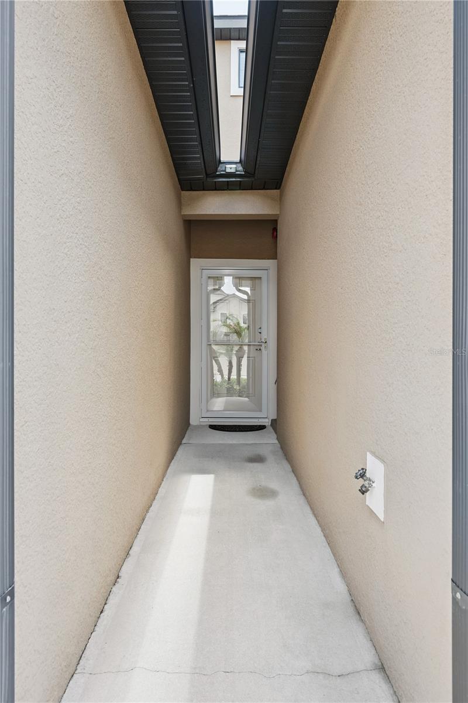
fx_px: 458
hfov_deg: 54.1
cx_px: 234
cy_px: 352
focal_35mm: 24
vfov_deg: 74.9
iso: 200
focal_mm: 23.5
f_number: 9
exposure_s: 1/25
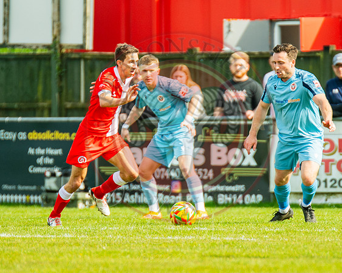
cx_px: 173
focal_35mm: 919
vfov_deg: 1.7
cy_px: 133
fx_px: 9303
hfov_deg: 2.1
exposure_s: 1/1600
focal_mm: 420
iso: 400
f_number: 4
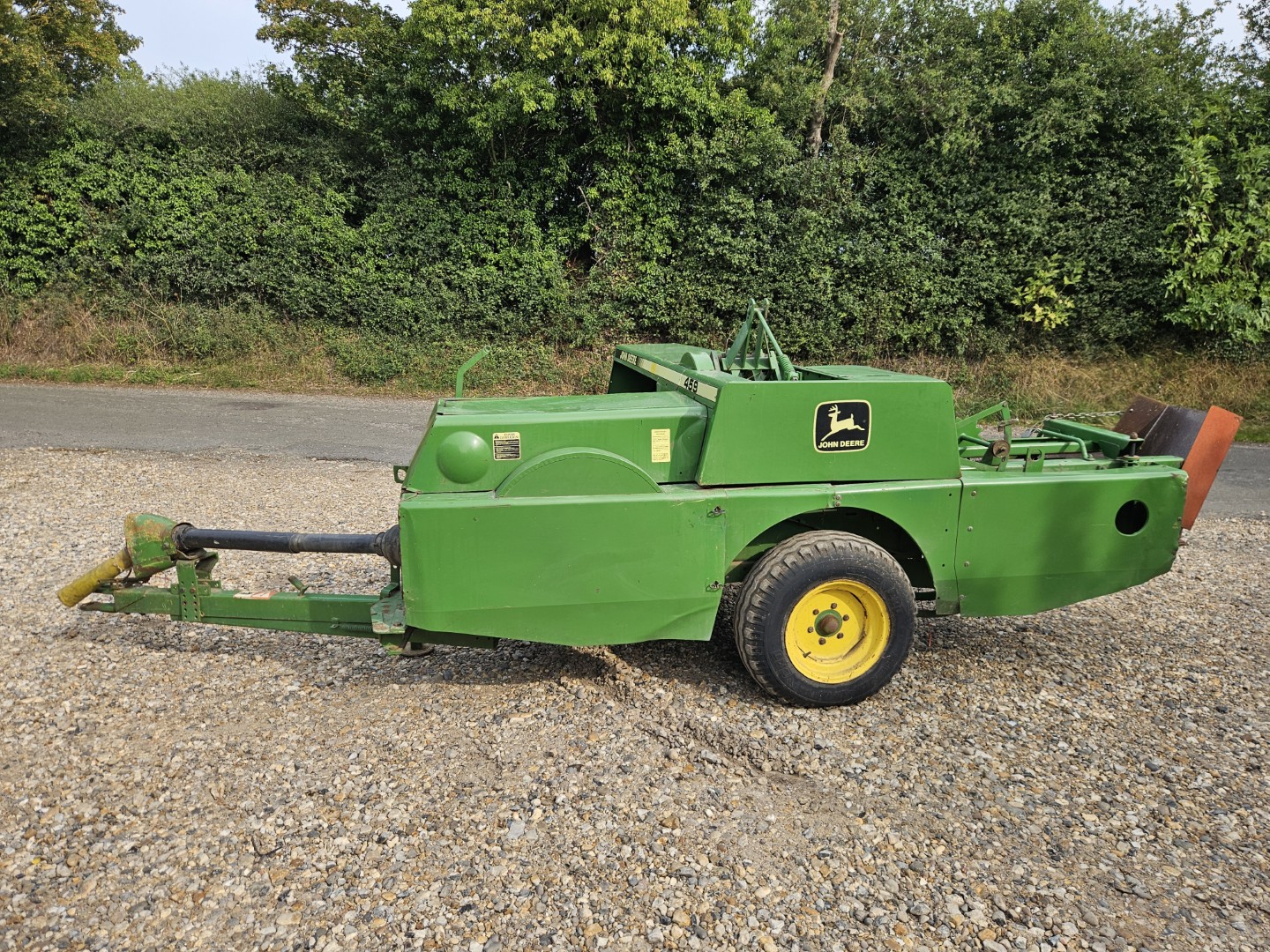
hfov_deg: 73.9
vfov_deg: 58.9
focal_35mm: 23
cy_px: 476
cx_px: 635
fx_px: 844
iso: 40
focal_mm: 5.4
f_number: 1.8
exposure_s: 1/1167
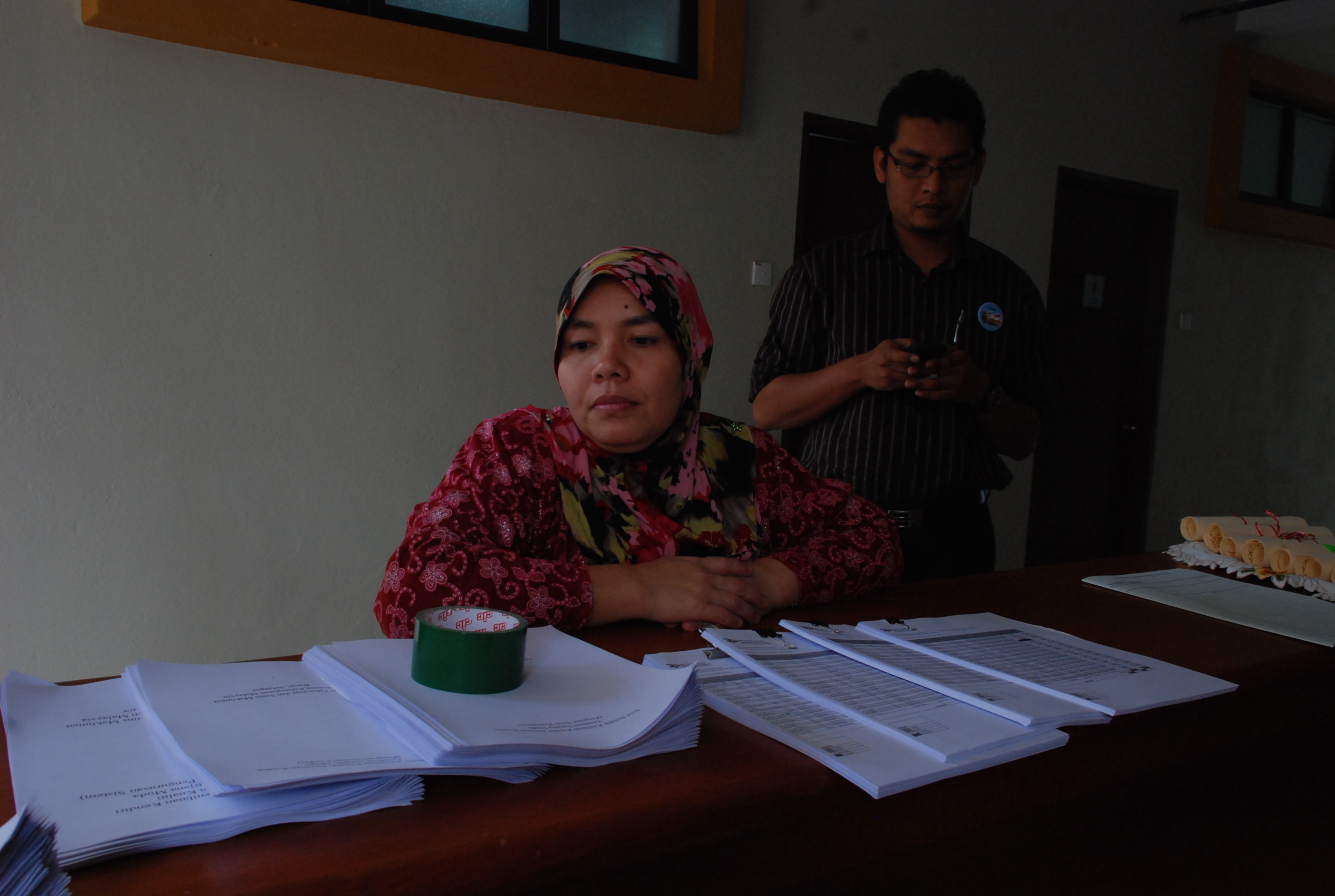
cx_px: 668
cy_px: 448
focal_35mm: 33
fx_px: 1226
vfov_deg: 40.1
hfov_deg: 57.1
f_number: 9
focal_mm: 22
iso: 800
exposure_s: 1/125
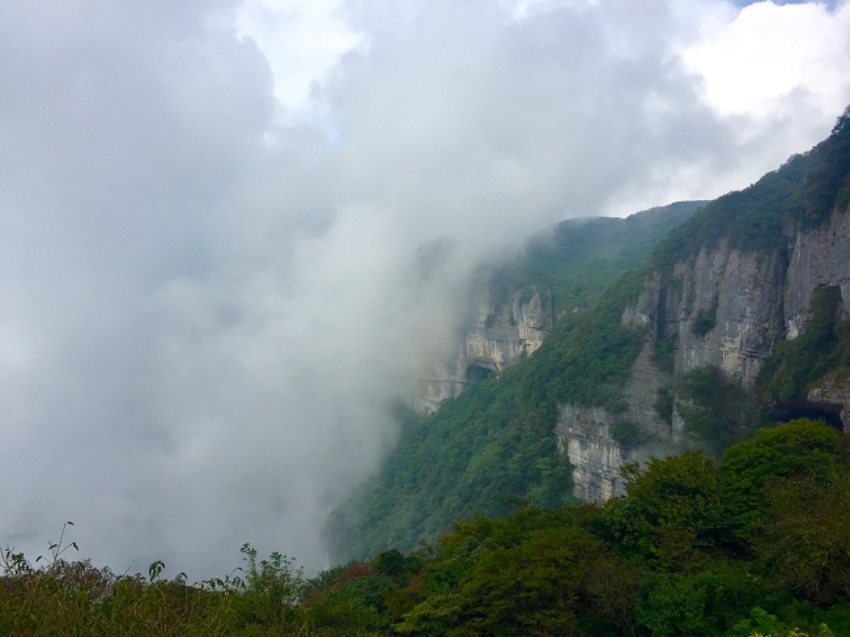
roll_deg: -2.7
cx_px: 425
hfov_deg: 61.7
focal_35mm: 29
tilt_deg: +5.4
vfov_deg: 48.2
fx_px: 712
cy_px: 318
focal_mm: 4.15
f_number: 2.2
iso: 32
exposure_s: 1/1980
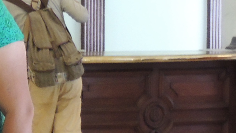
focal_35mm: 261
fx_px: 1633
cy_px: 191
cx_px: -226
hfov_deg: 7.9
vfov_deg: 4.6
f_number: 3.5
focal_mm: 8.3
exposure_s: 1/13
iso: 450
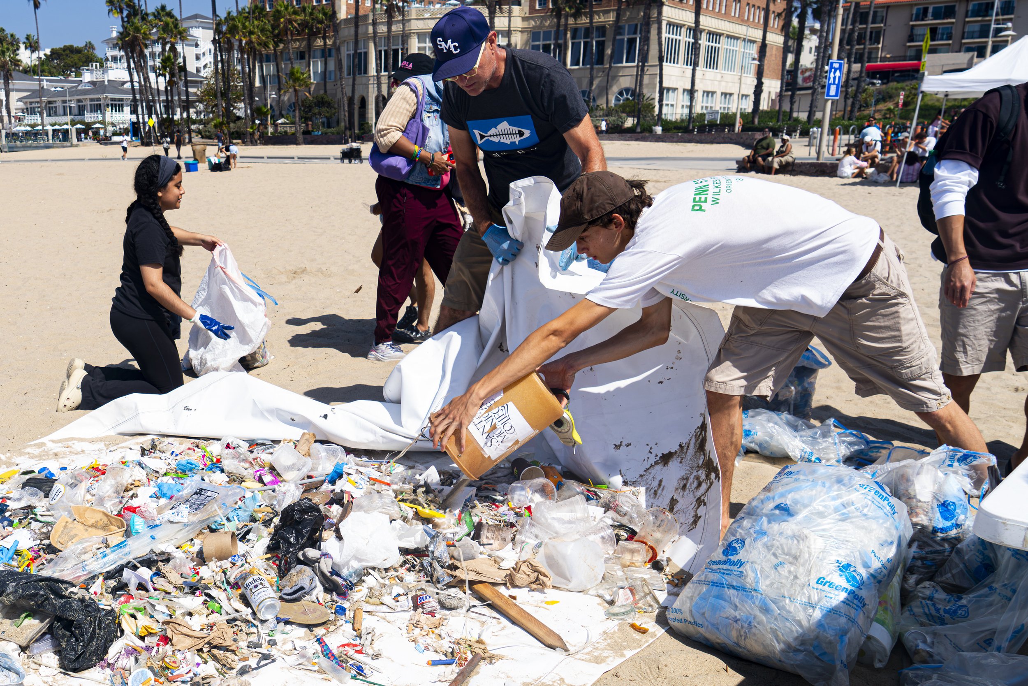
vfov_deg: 37.6
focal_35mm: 35
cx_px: 292
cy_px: 432
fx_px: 1000
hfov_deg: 52.6
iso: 320
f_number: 7.1
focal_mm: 24
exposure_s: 1/800
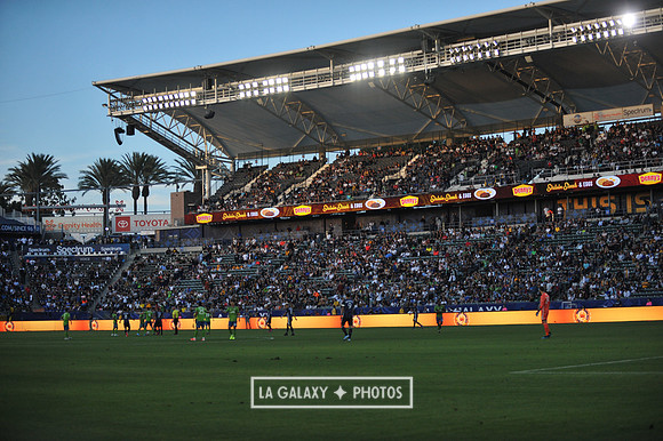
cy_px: 220
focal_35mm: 75
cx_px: 332
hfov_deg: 27.0
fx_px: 1380
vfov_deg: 18.2
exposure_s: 1/6400
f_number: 2.8
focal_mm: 75
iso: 1600
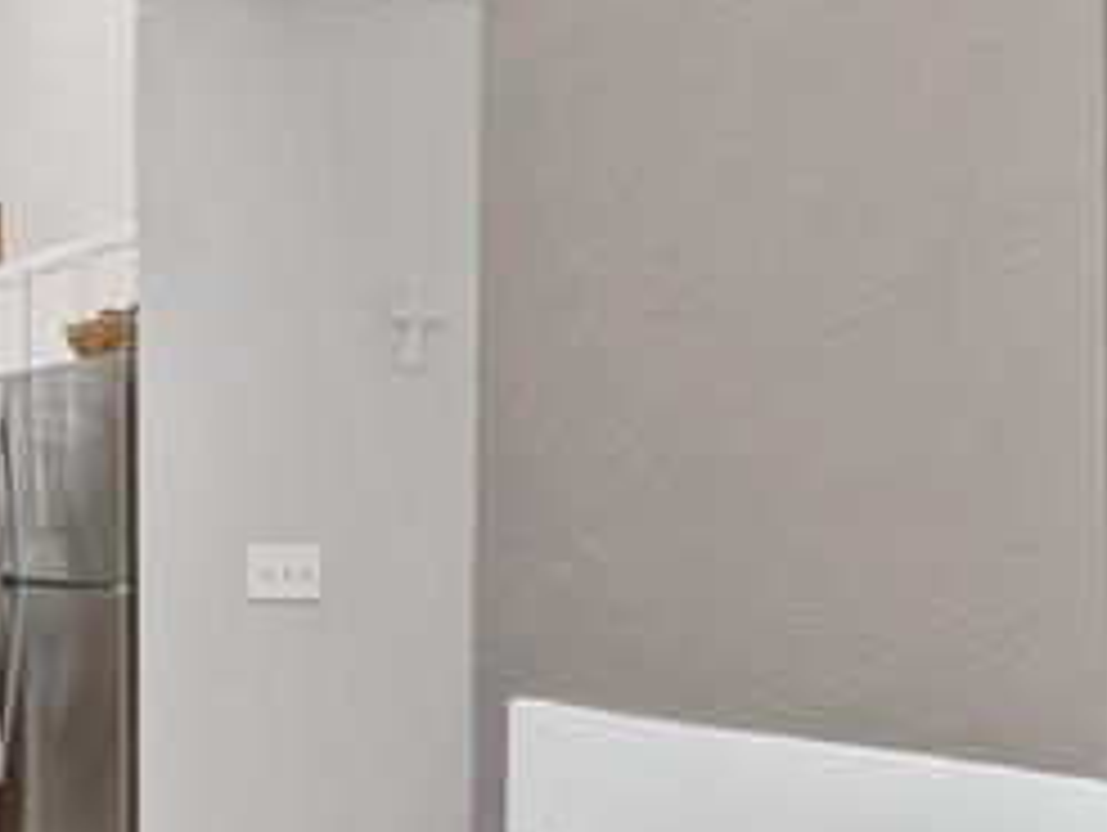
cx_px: -472
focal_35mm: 64
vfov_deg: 22.8
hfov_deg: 24.6
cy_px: 587
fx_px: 2049
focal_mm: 16
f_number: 8
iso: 100
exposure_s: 3.2
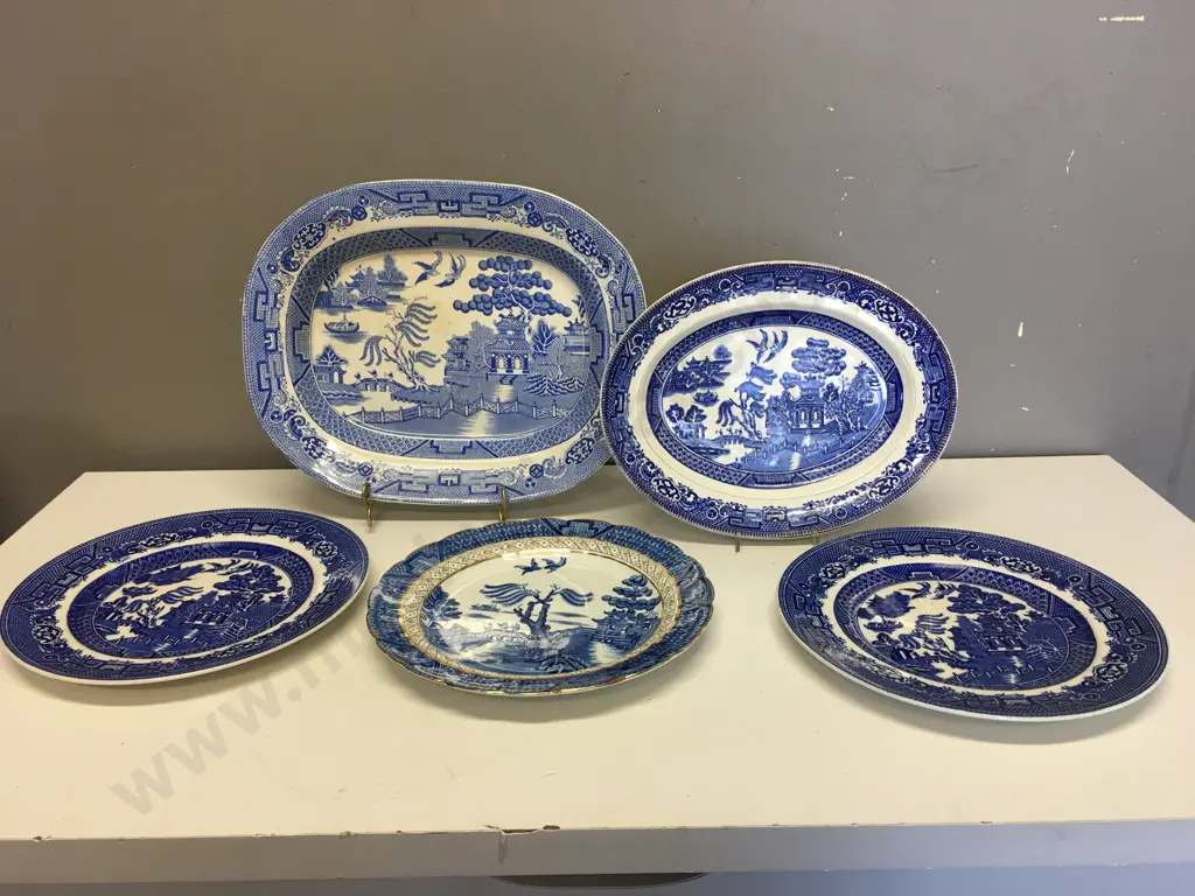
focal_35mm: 29
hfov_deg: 61.7
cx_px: 598
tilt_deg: -18.7
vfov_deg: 48.2
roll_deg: -0.6
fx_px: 1001
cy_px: 448
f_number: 2.2
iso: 32
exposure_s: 1/33
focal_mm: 4.15
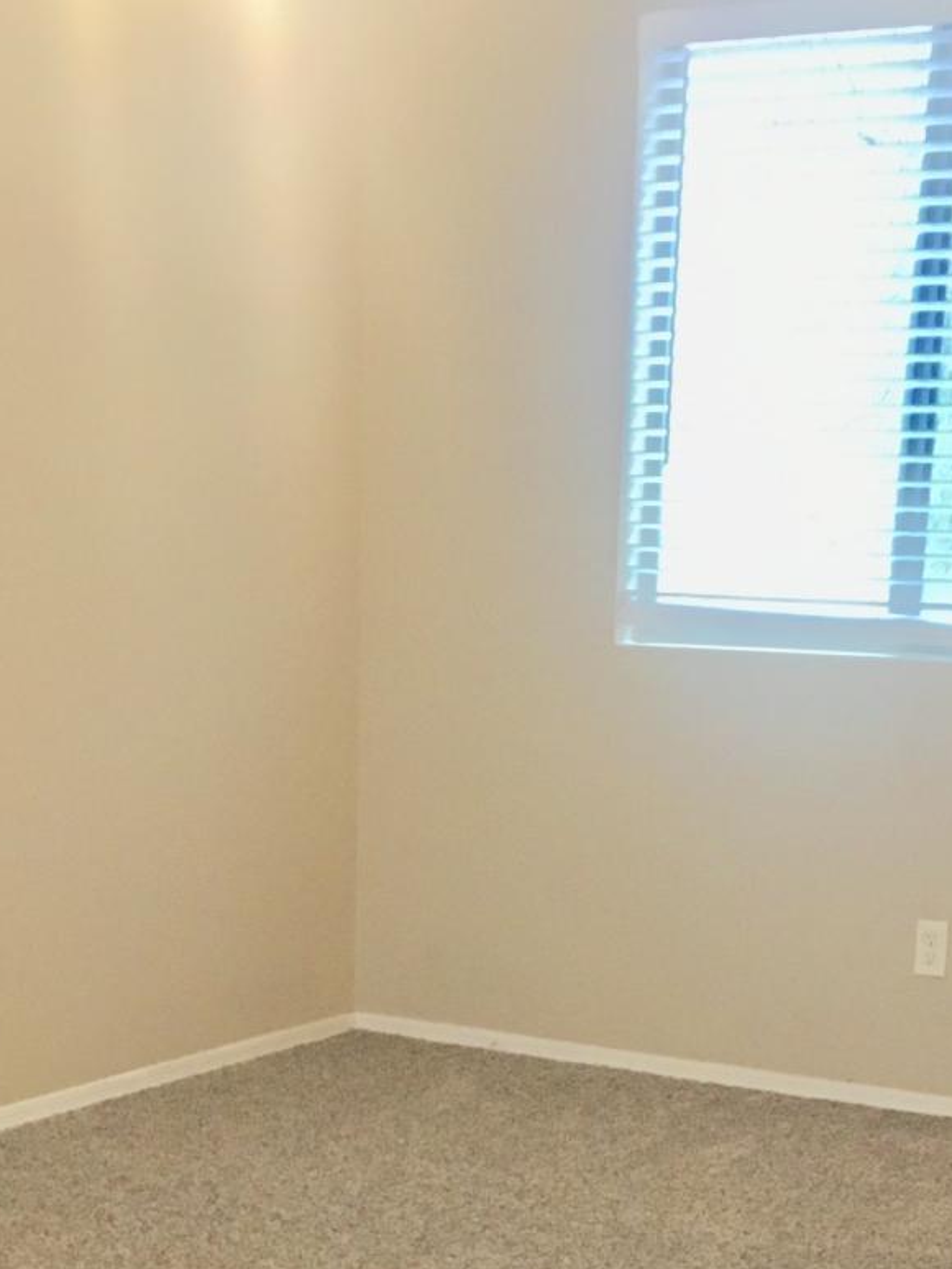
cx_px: 312
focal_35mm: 75
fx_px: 2749
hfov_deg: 19.6
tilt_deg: -21.7
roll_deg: +1.1
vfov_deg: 23.8
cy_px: 1509
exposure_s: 1/30
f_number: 2.2
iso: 125
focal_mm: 4.15
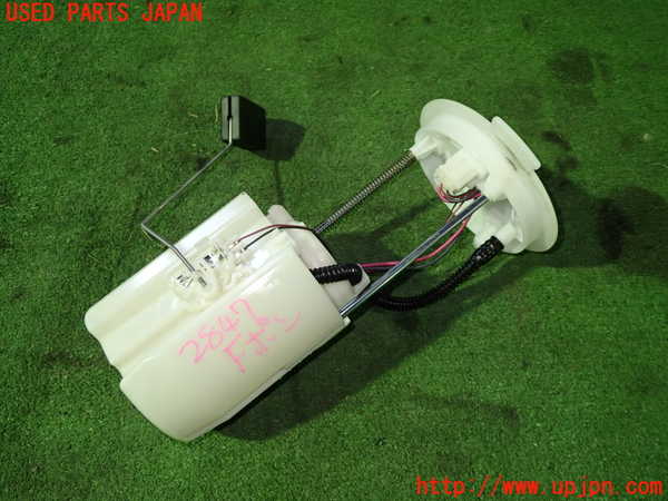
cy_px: 250
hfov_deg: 60.0
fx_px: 579
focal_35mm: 30
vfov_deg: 46.8
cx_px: 334
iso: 400
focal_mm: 5.4
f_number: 2.3
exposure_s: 1/30
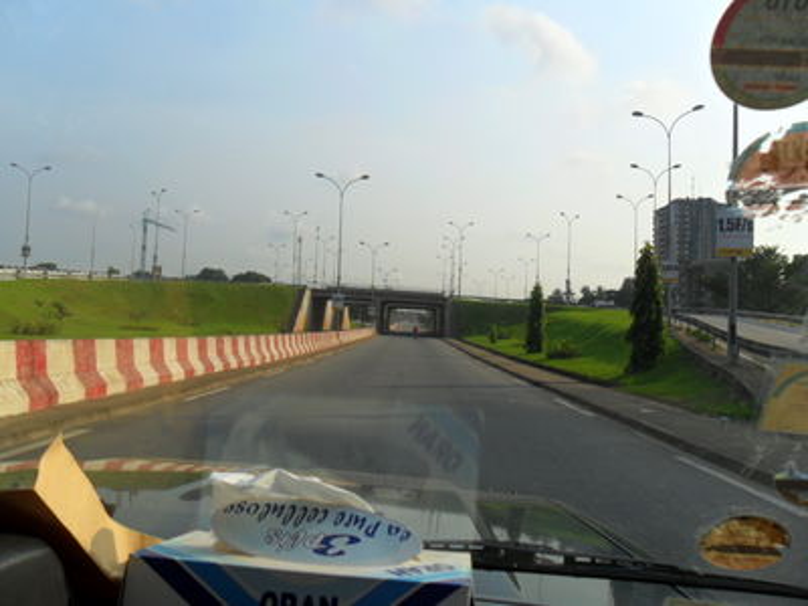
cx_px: 404
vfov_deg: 51.4
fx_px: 630
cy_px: 303
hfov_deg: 65.3
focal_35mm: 27
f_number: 3.5
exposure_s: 1/750
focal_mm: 4.9
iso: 100
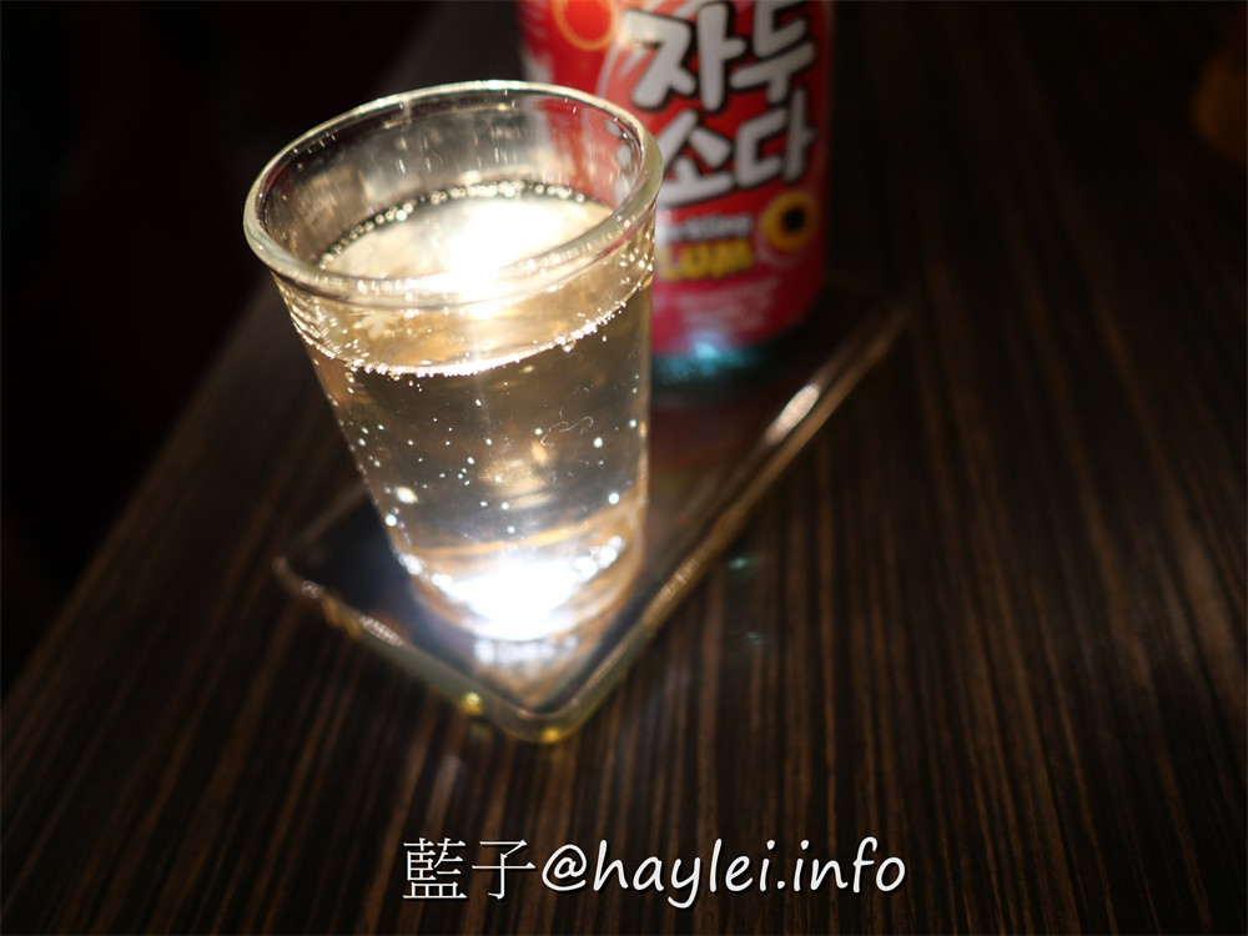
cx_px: 624
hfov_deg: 60.0
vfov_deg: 46.8
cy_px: 468
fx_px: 1082
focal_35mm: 30
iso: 400
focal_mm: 15
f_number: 1.7
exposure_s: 1/60
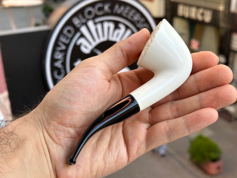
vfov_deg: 30.3
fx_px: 329
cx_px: 118
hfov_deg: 39.7
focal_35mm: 48
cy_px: 89
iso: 64
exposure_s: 1/473
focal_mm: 6.86
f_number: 1.78
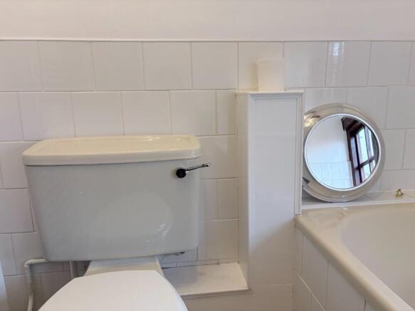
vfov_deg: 53.0
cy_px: 156
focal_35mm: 26
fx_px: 312
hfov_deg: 67.3
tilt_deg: -11.4
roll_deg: +1.8
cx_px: 208
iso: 125
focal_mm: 5.96
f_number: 1.6
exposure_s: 1/122
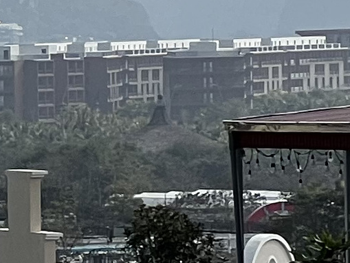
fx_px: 6119
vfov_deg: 2.5
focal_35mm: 605
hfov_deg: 3.2
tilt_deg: -0.9
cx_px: -958
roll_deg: +1.5
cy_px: 187
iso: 32
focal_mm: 9
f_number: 2.8
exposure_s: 1/1647
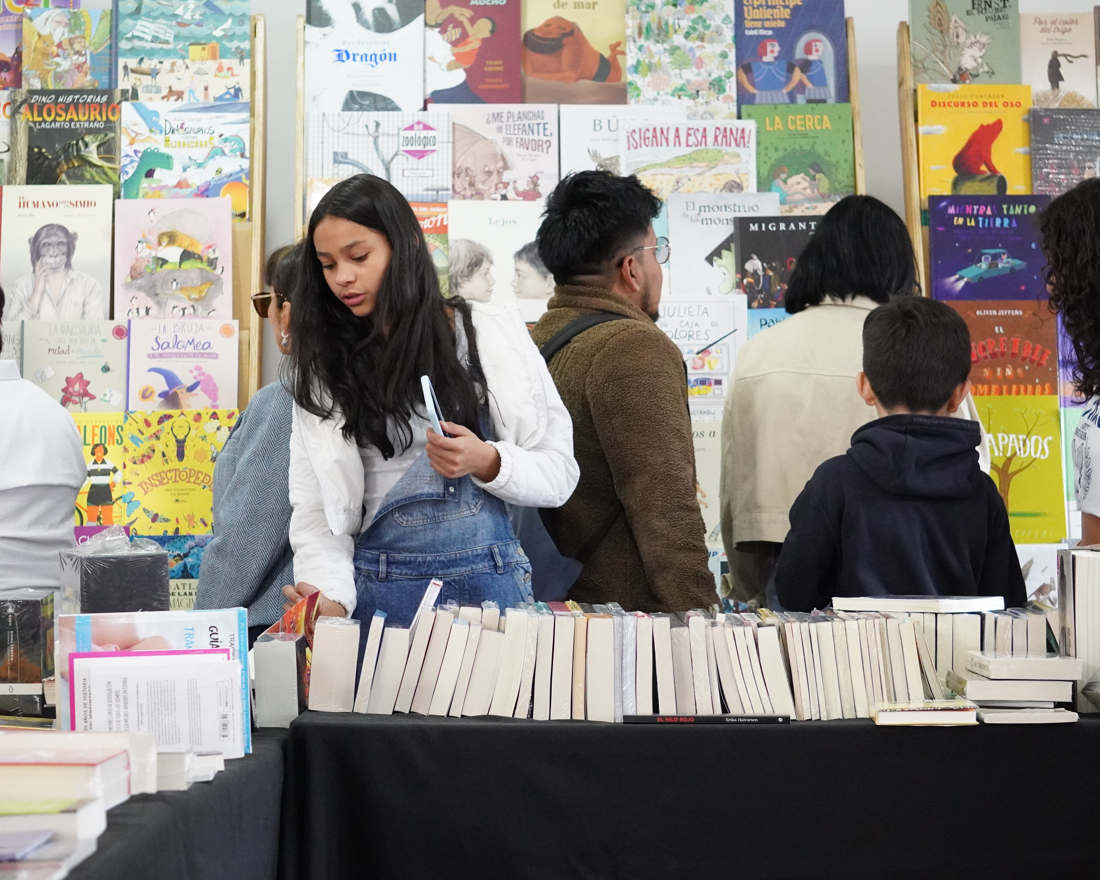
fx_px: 3046
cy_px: 442
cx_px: 545
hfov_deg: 20.5
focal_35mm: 94
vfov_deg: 16.4
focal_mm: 55
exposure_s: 1/125
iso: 5000
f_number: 4.5
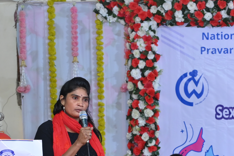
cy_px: 188
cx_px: 265
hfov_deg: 16.1
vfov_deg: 10.9
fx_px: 799
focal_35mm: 123
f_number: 4
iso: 1000
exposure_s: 1/160
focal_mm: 42
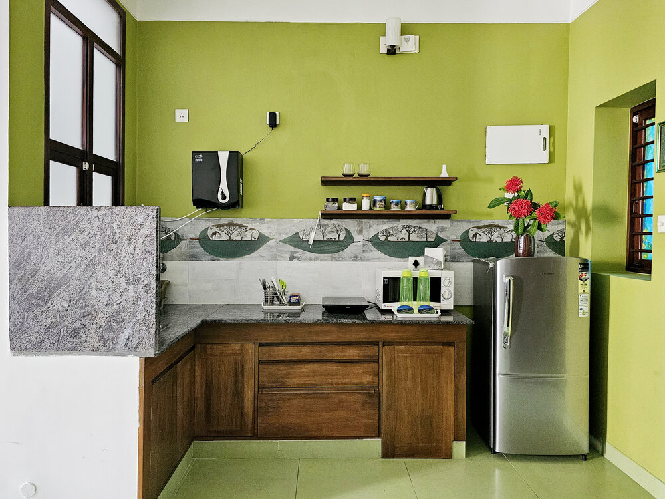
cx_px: 332
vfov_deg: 58.9
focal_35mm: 23
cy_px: 250
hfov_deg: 73.9
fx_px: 442
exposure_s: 1/50
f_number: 1.7
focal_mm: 6.3
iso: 500
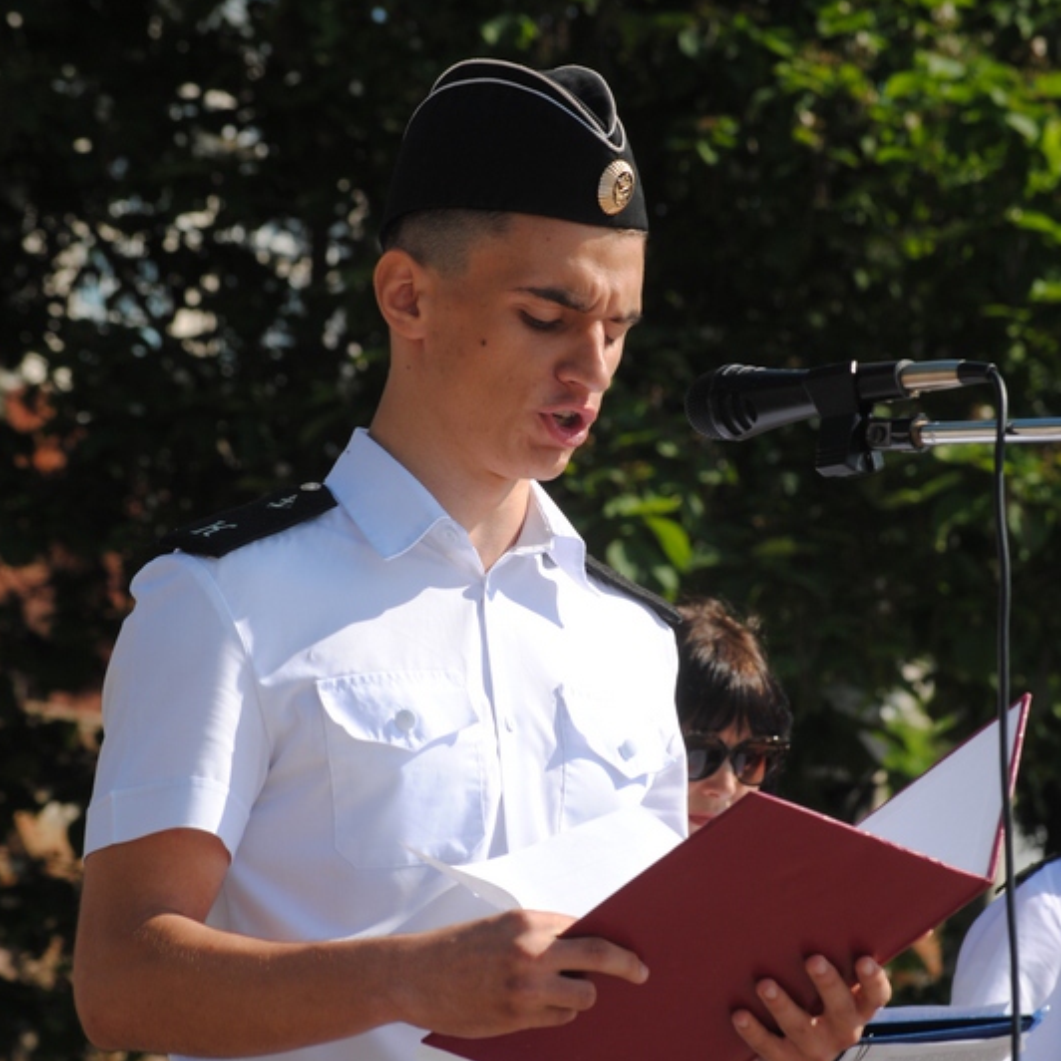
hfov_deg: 8.7
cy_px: 594
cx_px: 529
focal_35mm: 202
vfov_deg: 8.7
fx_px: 6992
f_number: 10
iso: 100
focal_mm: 105
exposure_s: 1/200
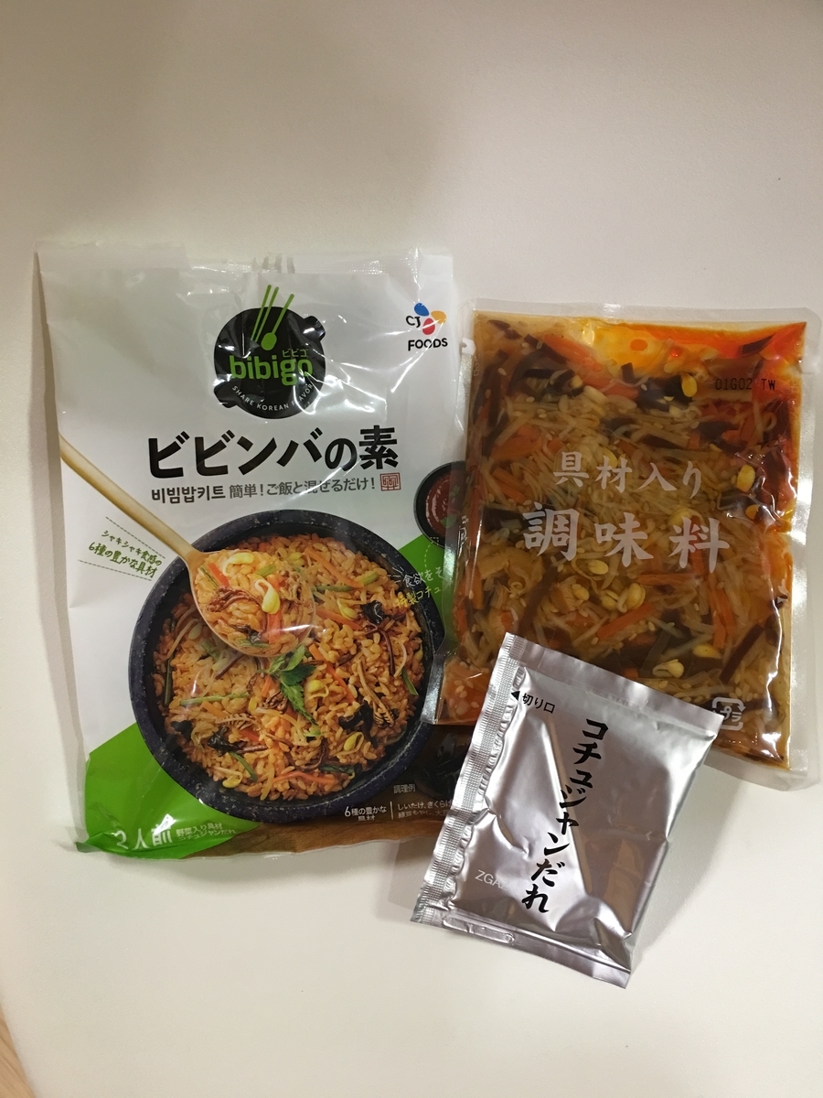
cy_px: 549
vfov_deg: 61.7
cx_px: 412
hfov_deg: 48.2
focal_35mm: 29
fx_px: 919
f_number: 2.2
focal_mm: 4.15
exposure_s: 1/15
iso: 64
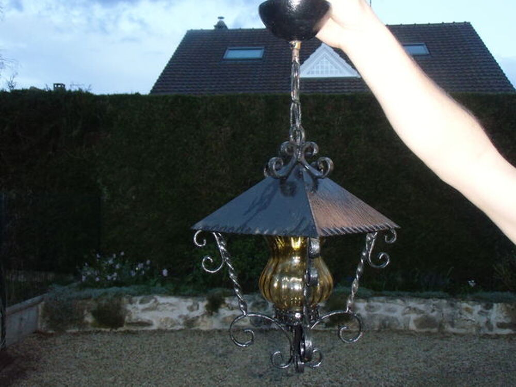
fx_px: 492
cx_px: 258
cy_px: 194
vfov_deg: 42.9
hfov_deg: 55.4
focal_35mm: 33
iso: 400
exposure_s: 1/60
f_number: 3.7
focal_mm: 5.93
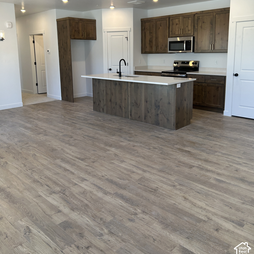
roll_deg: +1.1
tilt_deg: -9.4
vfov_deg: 51.9
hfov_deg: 52.5
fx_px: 257
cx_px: 126
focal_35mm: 31
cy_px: 93
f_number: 1.5
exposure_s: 1/120
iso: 40
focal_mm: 5.7
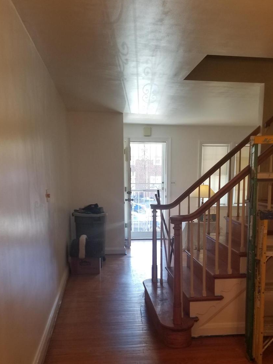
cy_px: 235
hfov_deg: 39.6
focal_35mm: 36
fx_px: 378
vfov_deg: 50.7
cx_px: 145
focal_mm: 4.3
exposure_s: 1/60
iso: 64
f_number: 1.7
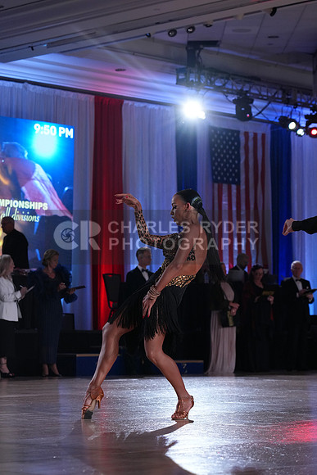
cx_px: 158
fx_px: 1386
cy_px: 238
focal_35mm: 105
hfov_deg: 13.0
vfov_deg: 19.5
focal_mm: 105
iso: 2500
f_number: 5
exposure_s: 1/400
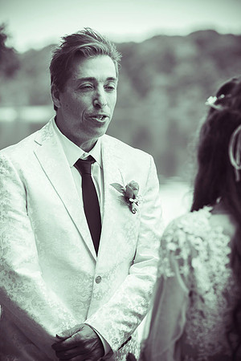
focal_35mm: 150
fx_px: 1506
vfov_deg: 13.7
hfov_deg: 9.1
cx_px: 120
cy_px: 180
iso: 250
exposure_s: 1/200
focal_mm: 150
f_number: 5
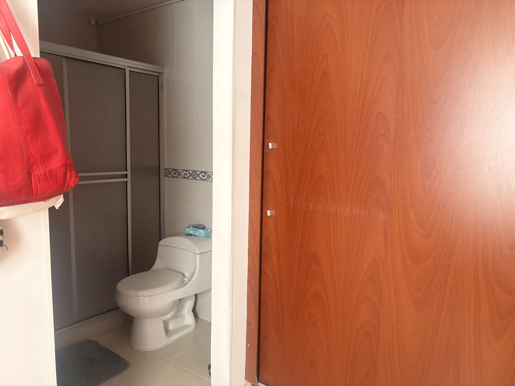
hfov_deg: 67.3
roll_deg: -0.9
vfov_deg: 53.1
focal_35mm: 26
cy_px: 193
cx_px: 258
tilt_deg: -6.8
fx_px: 387
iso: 320
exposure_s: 1/60
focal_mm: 5.96
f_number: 1.6
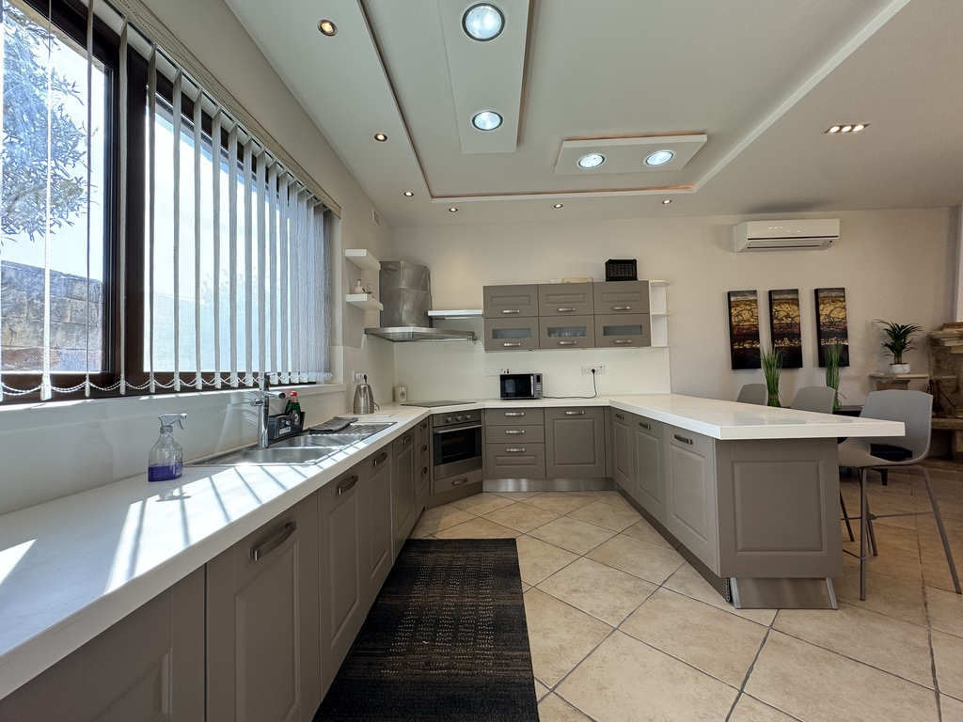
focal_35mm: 14
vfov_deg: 85.7
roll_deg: +0.8
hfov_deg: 102.1
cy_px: 361
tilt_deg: +2.3
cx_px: 482
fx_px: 389
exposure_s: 1/100
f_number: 2.2
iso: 50
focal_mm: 2.22
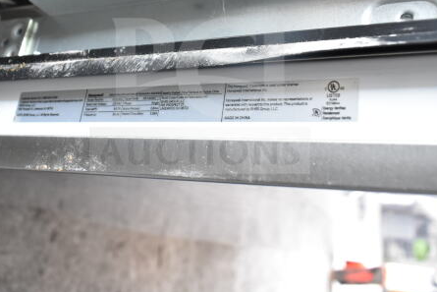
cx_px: 199
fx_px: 449
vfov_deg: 35.6
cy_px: 96
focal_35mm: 37
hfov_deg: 51.8
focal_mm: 18
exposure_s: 1/100
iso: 1600
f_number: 5
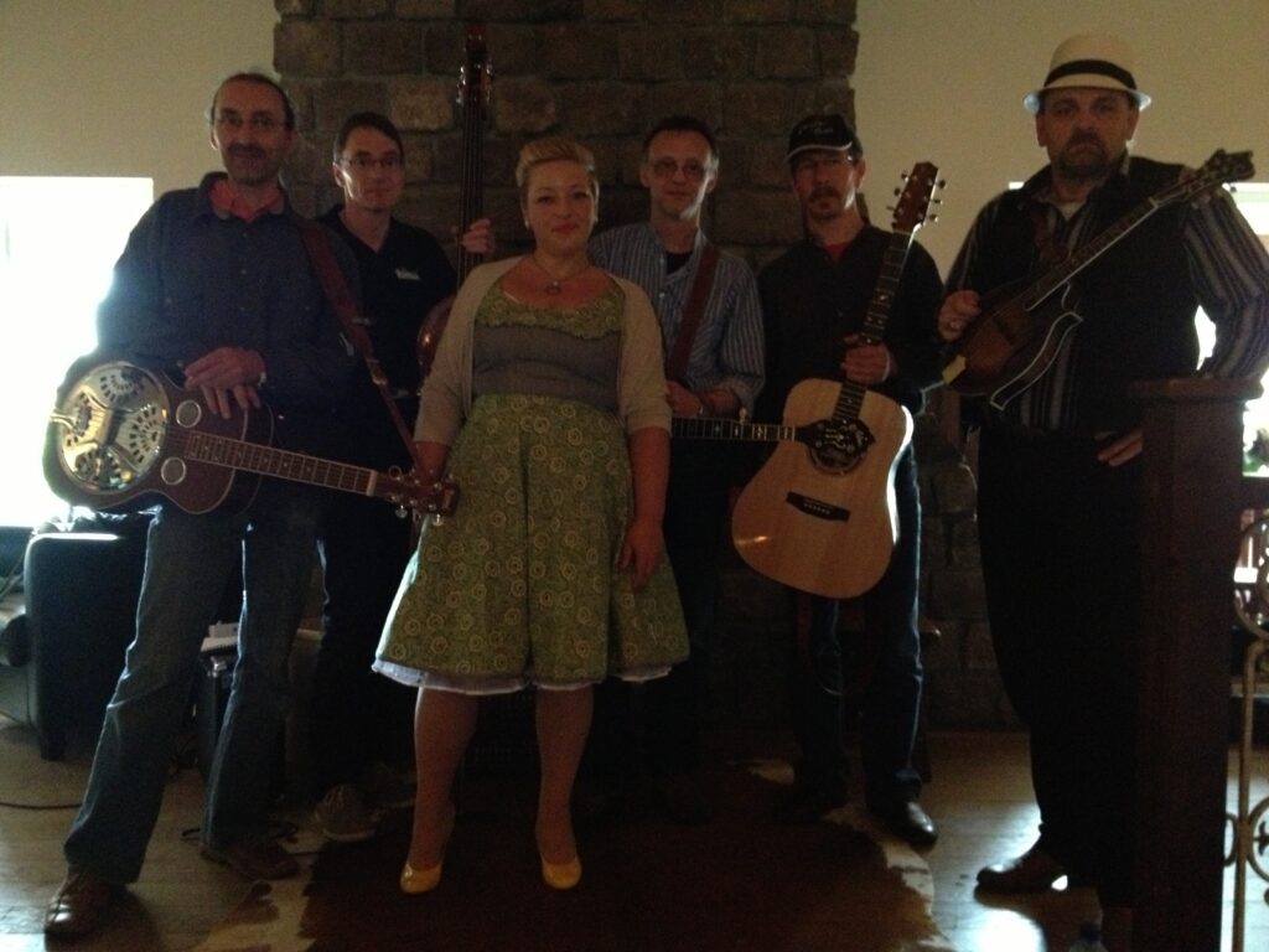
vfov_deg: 40.7
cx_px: 634
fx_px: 1283
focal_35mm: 35
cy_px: 476
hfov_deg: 52.6
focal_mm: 4.28
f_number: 2.4
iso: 800
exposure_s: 1/15
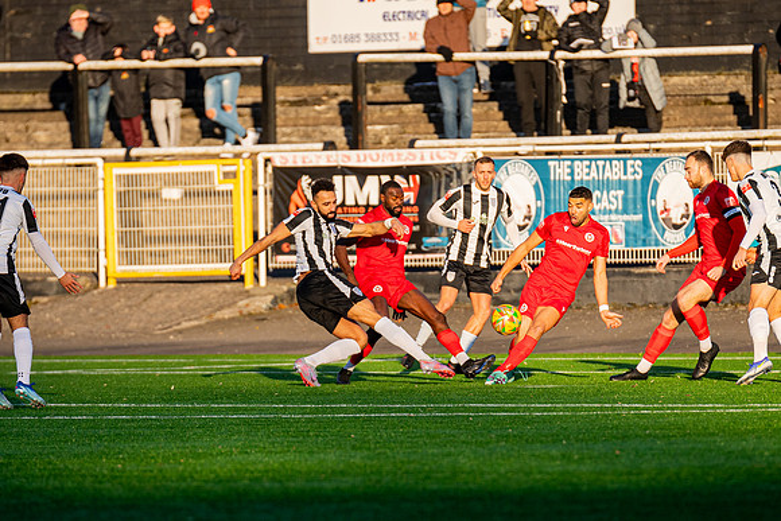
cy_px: 260
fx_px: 9764
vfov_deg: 3.1
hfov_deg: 4.6
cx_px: 390
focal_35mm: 450
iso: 400
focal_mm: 300
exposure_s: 1/2500
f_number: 4
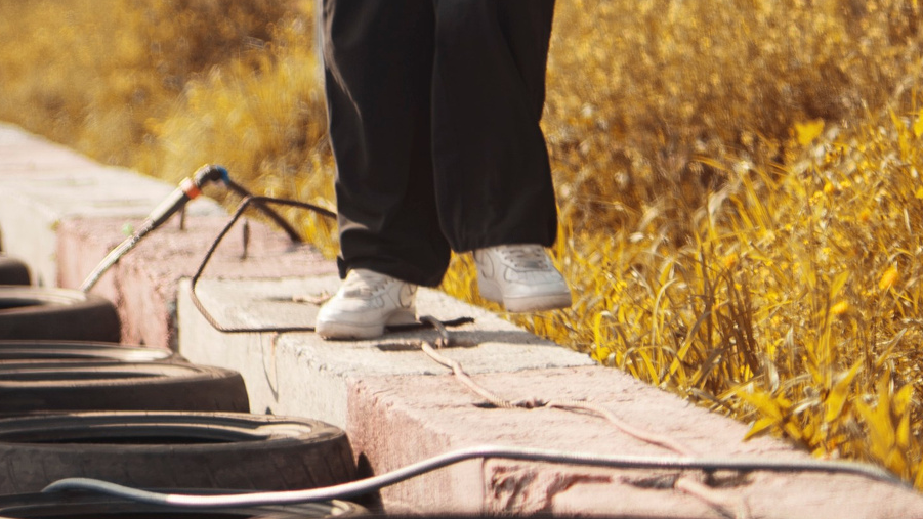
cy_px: 86
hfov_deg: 8.4
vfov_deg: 4.8
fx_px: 6193
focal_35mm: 253
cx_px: -319
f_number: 1.8
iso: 100
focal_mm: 85
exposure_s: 1/125
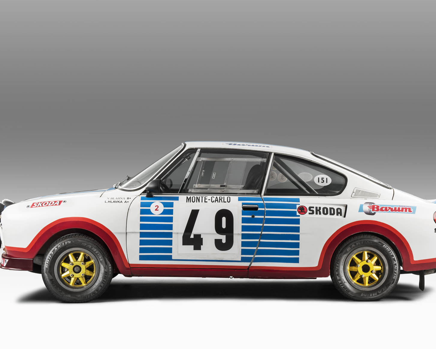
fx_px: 878
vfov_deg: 22.5
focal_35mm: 68
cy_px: 183
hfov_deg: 27.9
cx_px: 232
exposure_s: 1/1.25
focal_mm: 55
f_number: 14
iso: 100
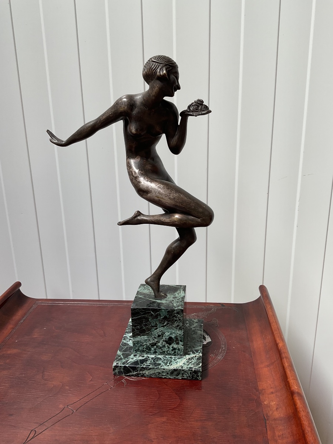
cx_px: 166
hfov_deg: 48.2
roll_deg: +2.1
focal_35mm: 29
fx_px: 372
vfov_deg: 61.7
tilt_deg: -17.6
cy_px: 222
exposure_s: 1/245
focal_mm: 3
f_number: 1.8
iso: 16
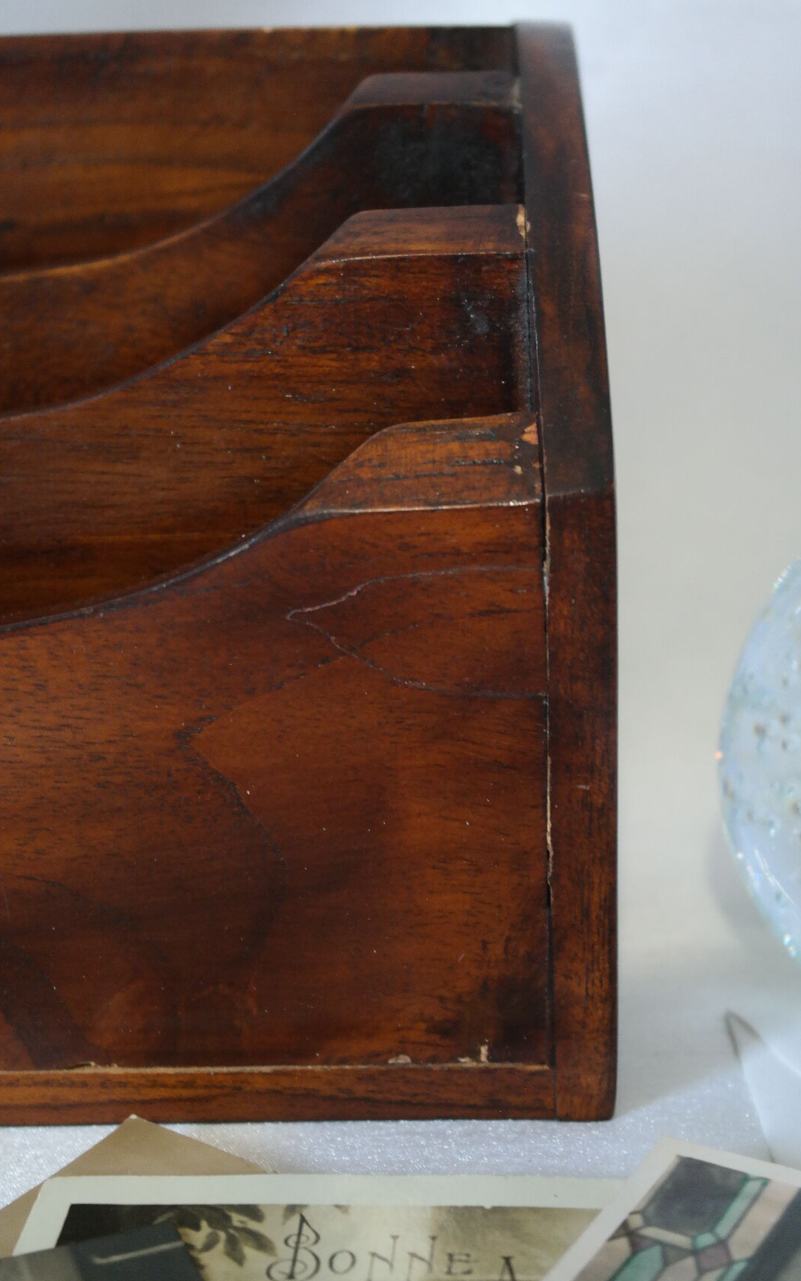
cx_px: 414
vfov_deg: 34.0
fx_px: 2095
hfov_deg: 21.6
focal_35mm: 60
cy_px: 636
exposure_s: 1/30
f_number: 5.6
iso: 1600
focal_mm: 38
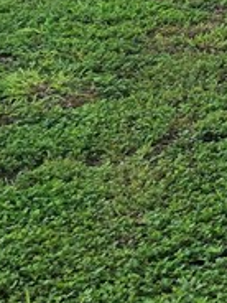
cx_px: 426
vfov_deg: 12.1
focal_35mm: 156
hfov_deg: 9.0
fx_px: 1364
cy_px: -156
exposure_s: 1/552
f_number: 1.8
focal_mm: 4
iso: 20
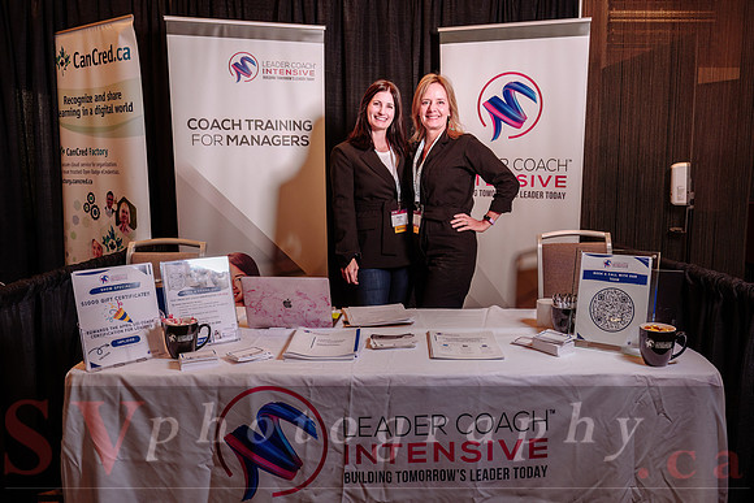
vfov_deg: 44.2
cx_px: 398
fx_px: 619
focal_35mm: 30
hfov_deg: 62.6
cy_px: 252
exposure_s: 1/60
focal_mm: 28
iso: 1000
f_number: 4.5
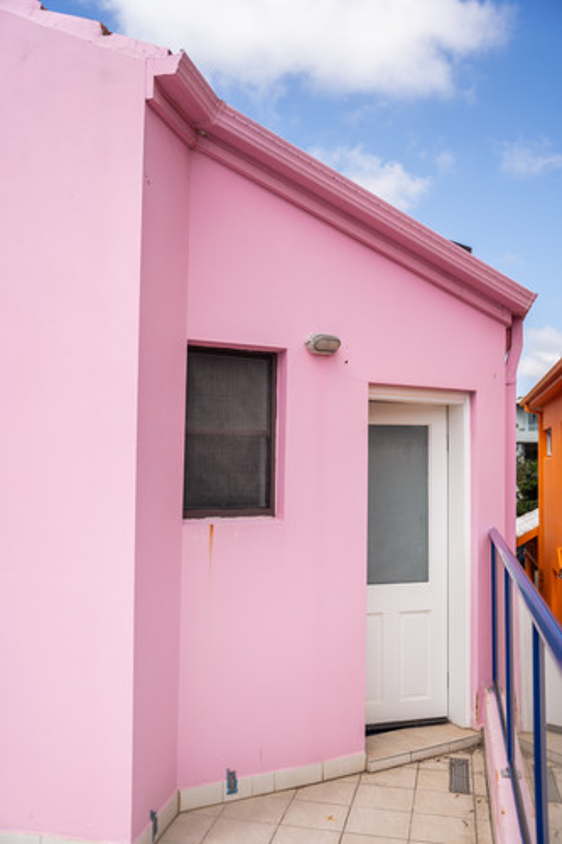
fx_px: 799
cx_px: 281
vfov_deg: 55.7
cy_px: 422
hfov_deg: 38.8
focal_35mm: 34
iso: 160
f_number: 2.8
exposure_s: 1/2000
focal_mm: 34.1
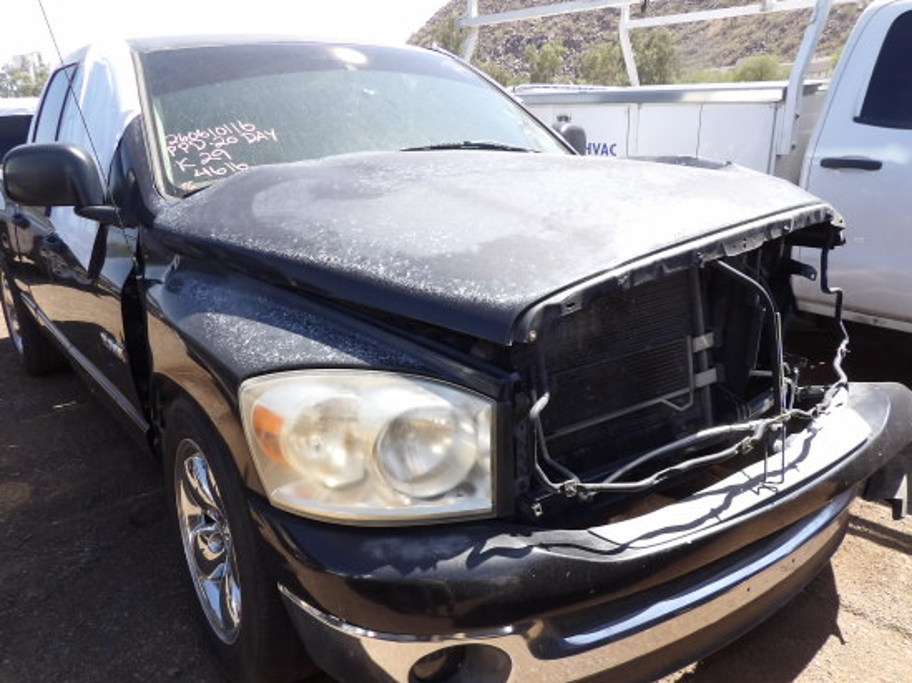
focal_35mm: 28
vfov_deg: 49.5
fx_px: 737
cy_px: 392
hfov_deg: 63.4
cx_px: 430
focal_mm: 4.3
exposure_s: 1/465
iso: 100
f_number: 3.2
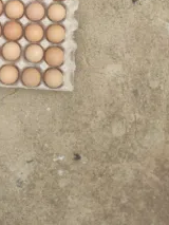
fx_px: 306
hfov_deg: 29.5
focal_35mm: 47
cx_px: 13
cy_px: 18
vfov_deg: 37.5
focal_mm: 5.43
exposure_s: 1/1705
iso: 100
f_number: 1.89
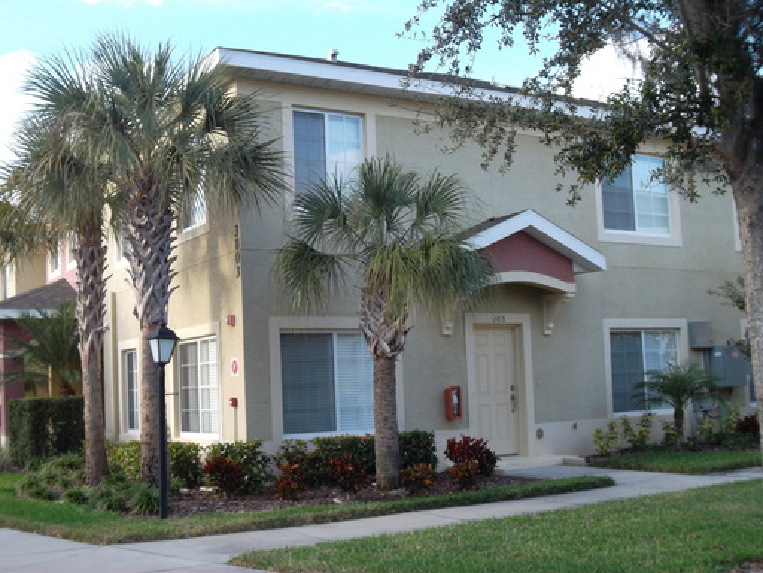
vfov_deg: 32.9
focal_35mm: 44
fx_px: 970
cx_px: 382
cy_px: 286
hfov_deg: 42.9
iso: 80
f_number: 4.5
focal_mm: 7.8
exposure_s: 1/85
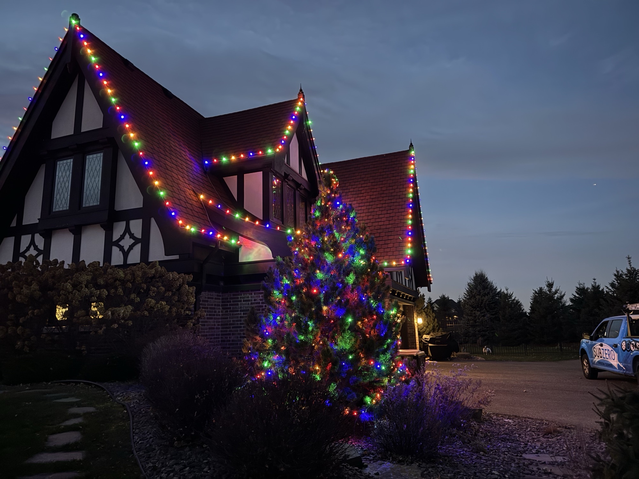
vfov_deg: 56.8
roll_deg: +1.5
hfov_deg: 71.6
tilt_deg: +10.7
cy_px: 240
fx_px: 443
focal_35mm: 24
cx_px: 320
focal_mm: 6.86
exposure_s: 1/12
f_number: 1.78
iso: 1250
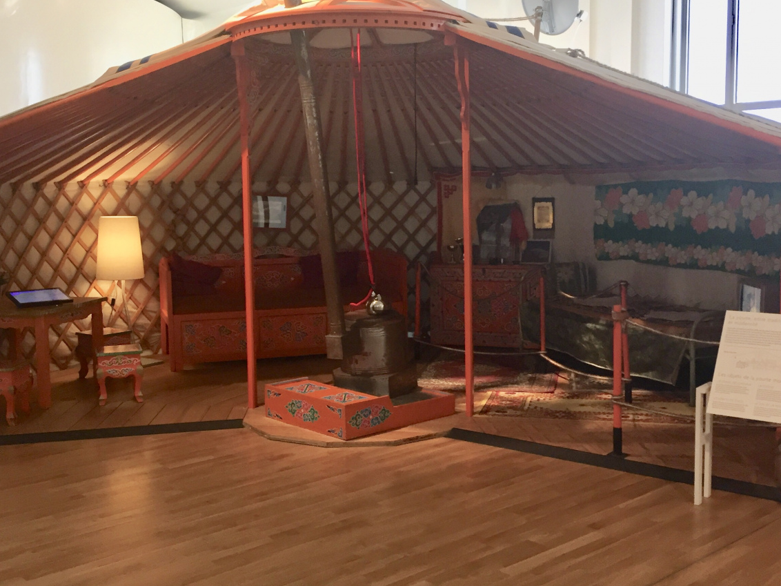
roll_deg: +1.3
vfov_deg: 35.1
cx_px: 380
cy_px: 277
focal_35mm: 41
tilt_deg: -5.1
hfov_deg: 45.8
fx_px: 925
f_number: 2.2
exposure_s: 1/33
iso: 100
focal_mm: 4.15
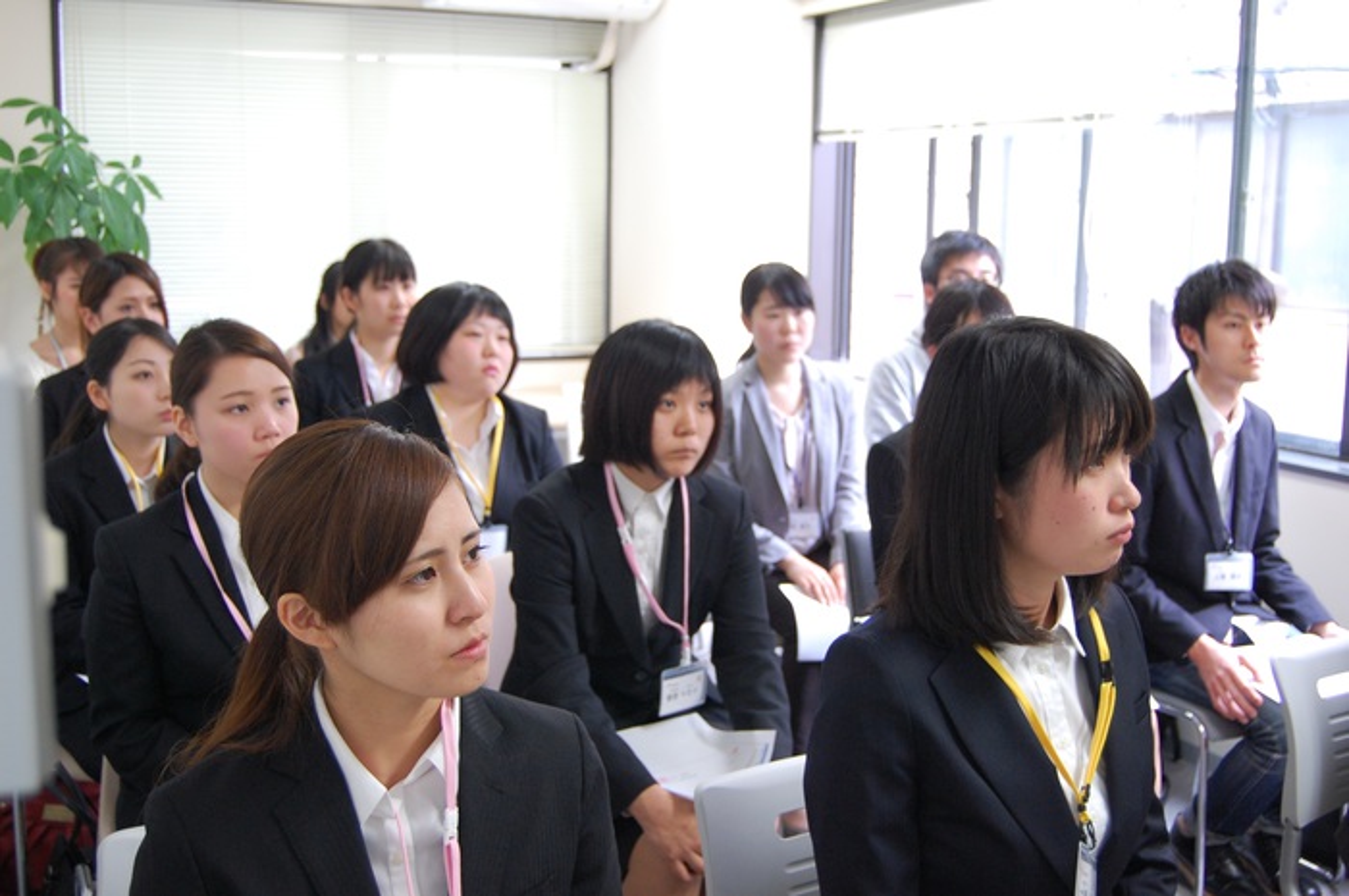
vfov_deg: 31.8
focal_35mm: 42
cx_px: 674
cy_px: 448
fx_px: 1572
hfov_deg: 46.4
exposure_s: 1/30
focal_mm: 28
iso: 720
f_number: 4.2
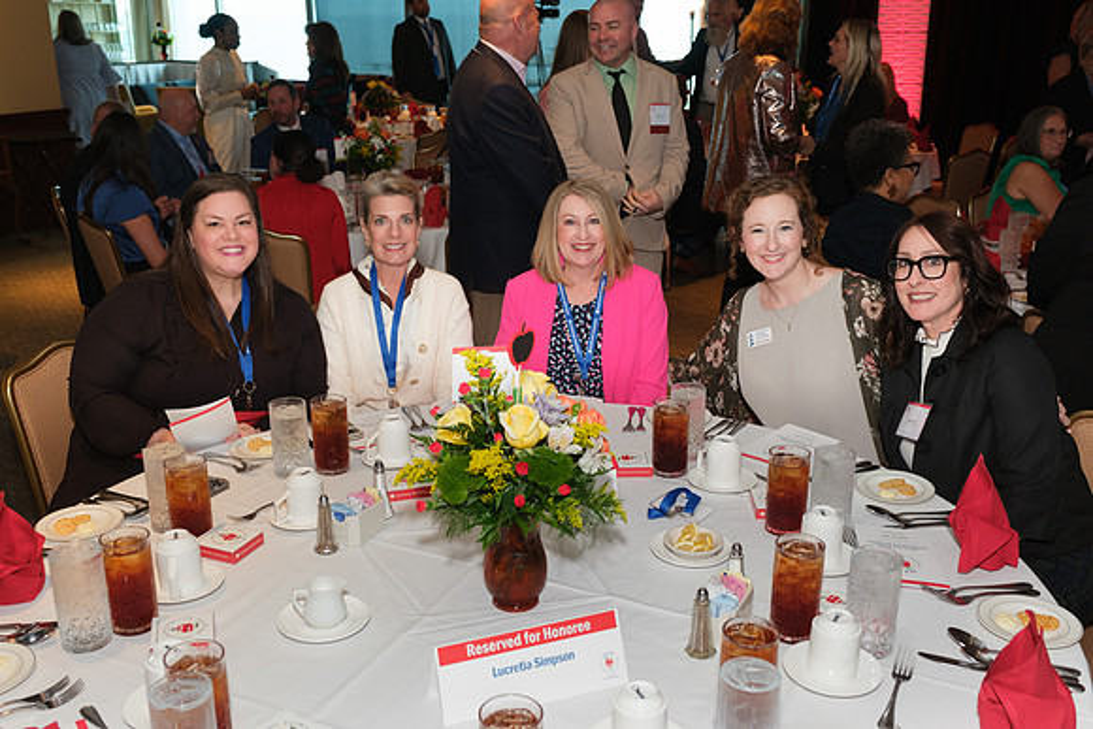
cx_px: 546
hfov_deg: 54.4
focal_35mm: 35
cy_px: 364
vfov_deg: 37.9
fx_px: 1063
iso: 1000
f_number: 4
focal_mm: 23.4
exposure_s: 1/125
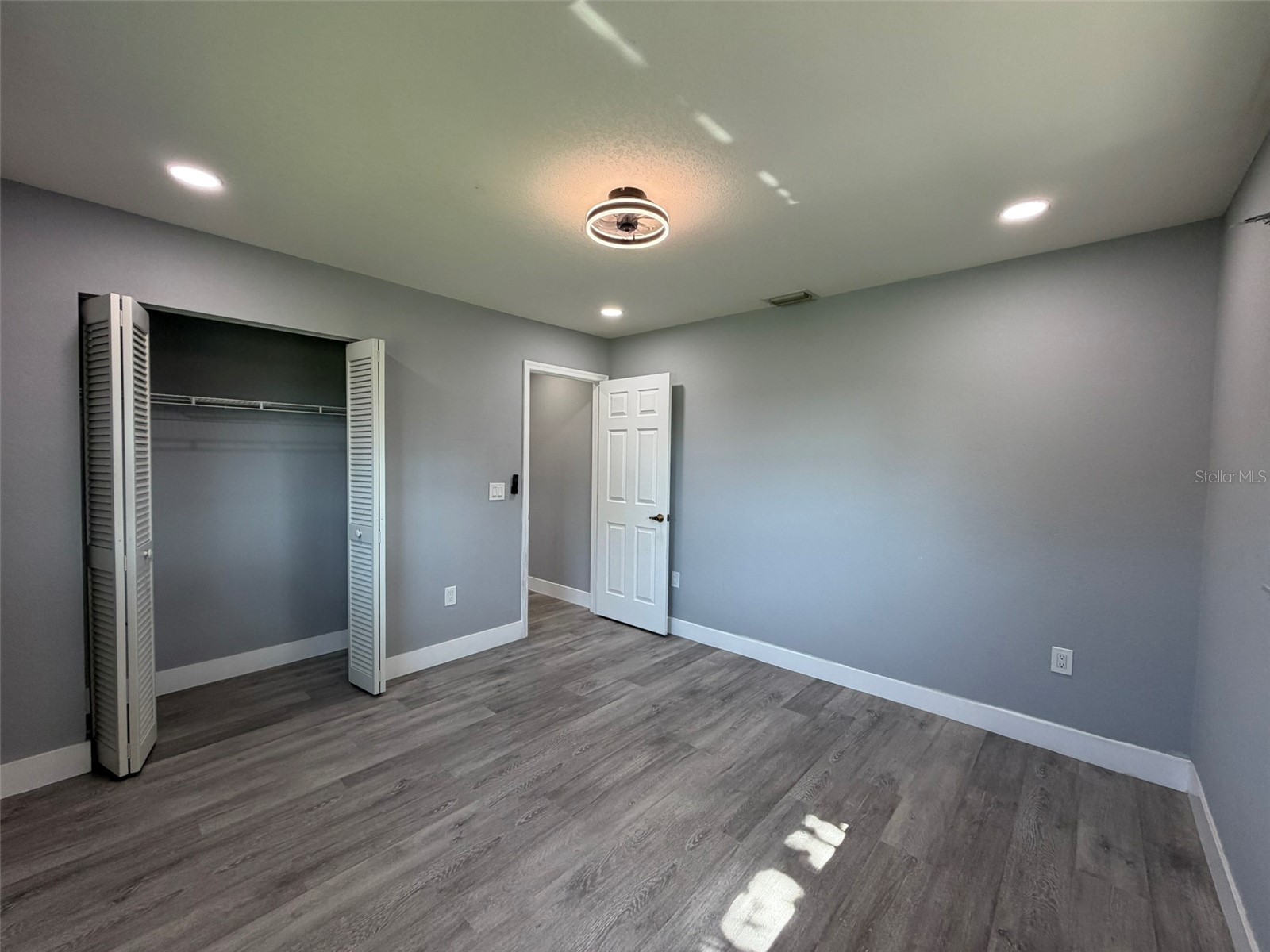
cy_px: 476
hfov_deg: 102.1
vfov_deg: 85.7
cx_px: 635
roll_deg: -0.3
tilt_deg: -2.2
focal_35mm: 14
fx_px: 514
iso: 160
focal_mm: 2.22
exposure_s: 1/120
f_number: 2.2
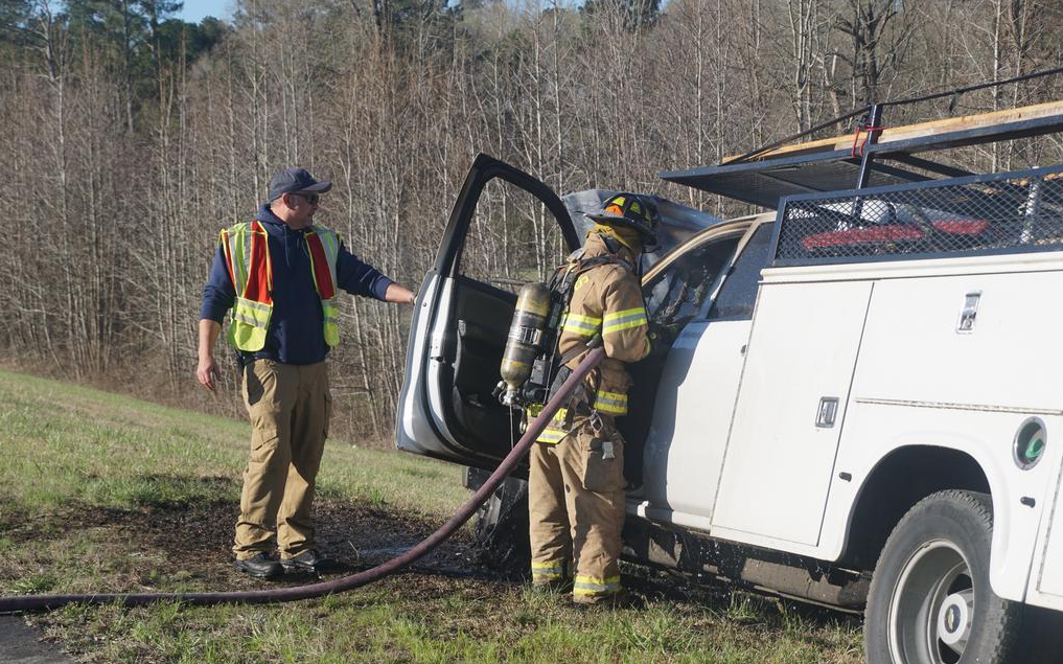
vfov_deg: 16.9
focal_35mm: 77
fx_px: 2230
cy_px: 355
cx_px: 533
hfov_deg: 26.8
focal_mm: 50
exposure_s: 1/320
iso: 100
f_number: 6.3
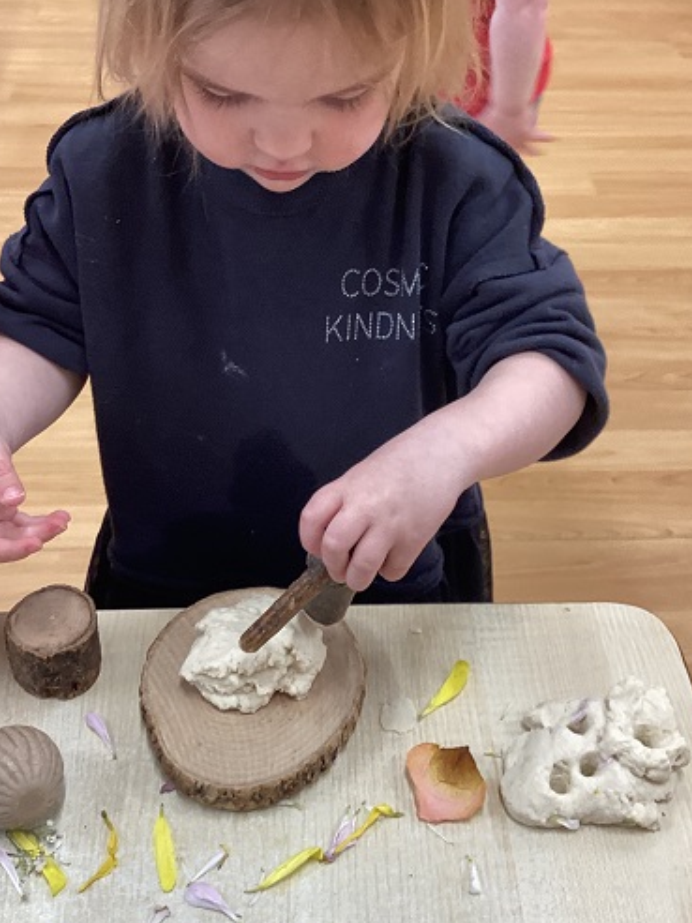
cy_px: 407
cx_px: 336
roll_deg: -3.1
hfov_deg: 34.3
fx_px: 1119
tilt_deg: -43.4
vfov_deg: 44.7
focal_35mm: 42
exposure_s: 1/60
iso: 160
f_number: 2.4
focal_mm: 3.3
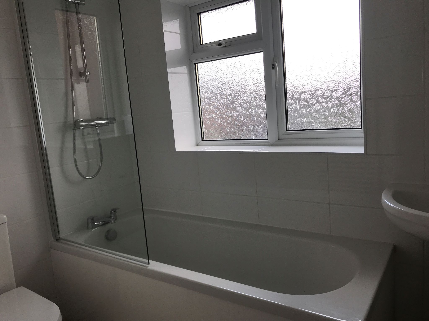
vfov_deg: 49.7
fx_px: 347
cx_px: 214
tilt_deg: -6.6
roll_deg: +5.3
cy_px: 160
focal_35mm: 28
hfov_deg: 63.4
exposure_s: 1/456
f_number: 1.8
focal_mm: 3.99
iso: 20
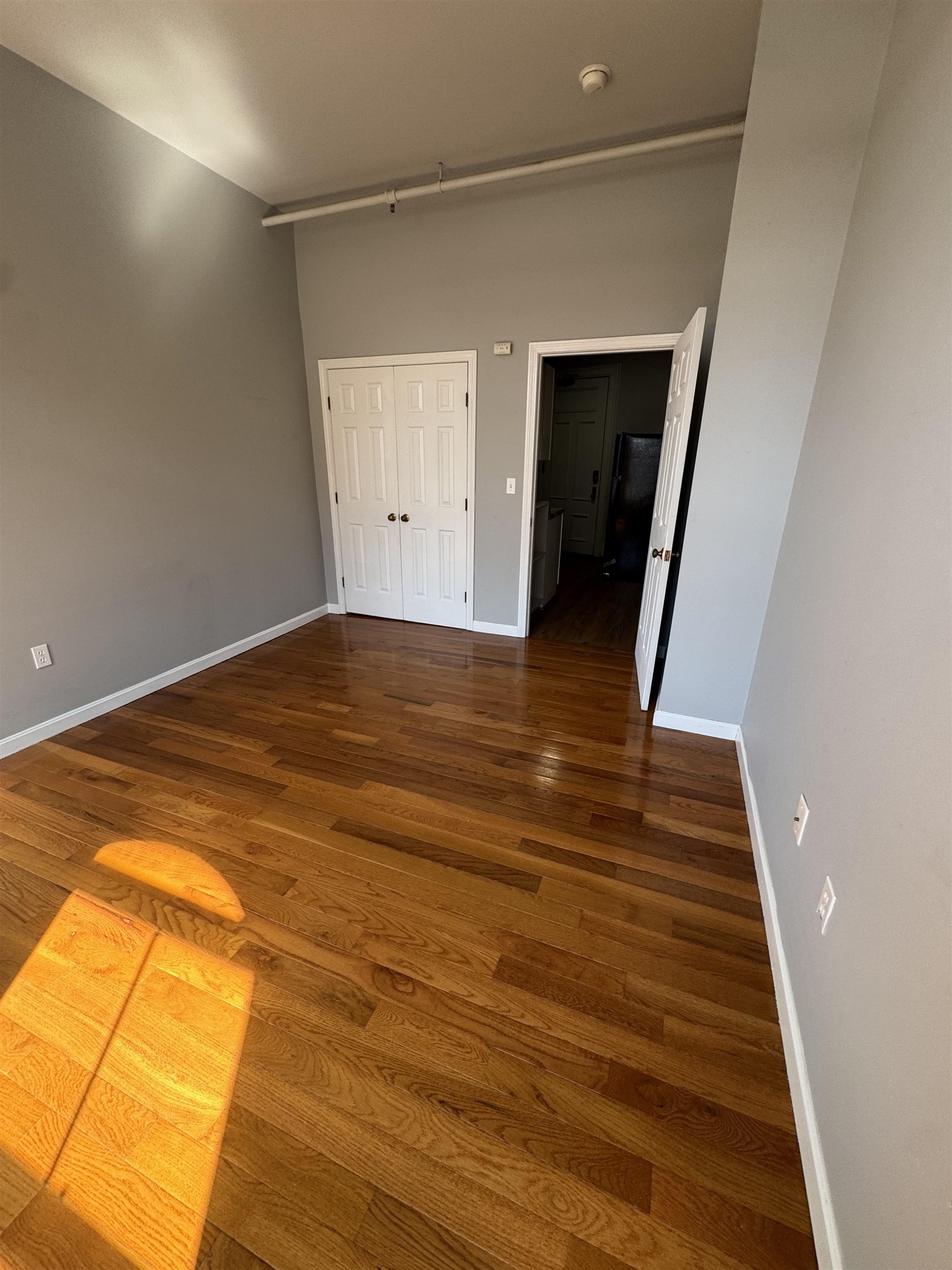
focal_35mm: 14
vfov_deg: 102.1
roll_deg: +0.3
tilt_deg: -15.0
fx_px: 513
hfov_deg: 85.7
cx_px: 476
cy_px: 635
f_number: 2.2
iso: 80
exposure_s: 1/99
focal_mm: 2.22
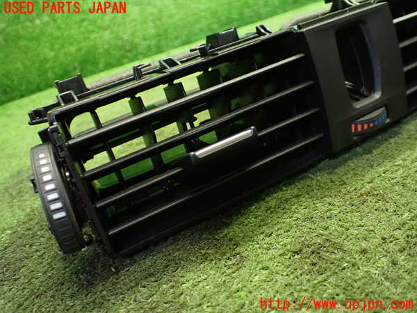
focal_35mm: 30
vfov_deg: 46.8
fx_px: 361
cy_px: 156
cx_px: 208
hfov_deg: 60.0
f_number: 2.3
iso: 800
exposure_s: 1/50
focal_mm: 5.4
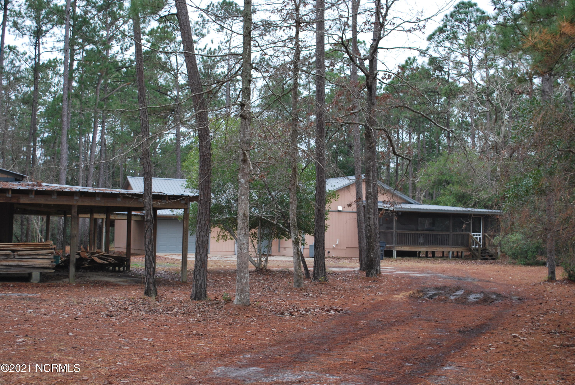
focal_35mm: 51
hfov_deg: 38.8
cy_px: 192
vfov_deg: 26.6
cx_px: 288
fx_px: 816
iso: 200
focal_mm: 34
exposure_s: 1/80
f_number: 5
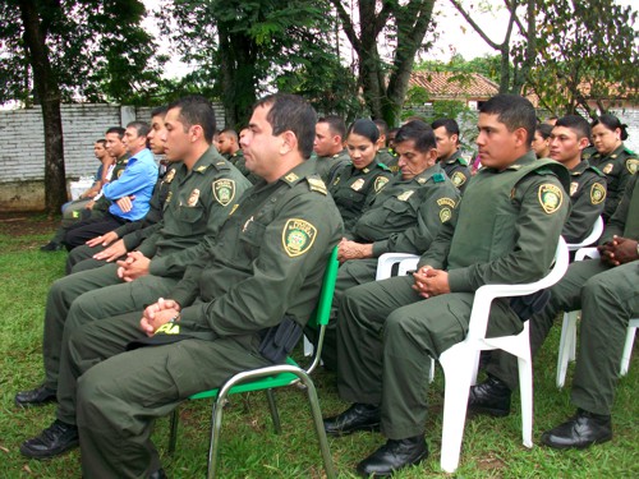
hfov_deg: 56.8
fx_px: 591
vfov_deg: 44.2
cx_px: 320
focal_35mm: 32
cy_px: 240
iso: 64
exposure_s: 1/80
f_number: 2.8
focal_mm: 5.7
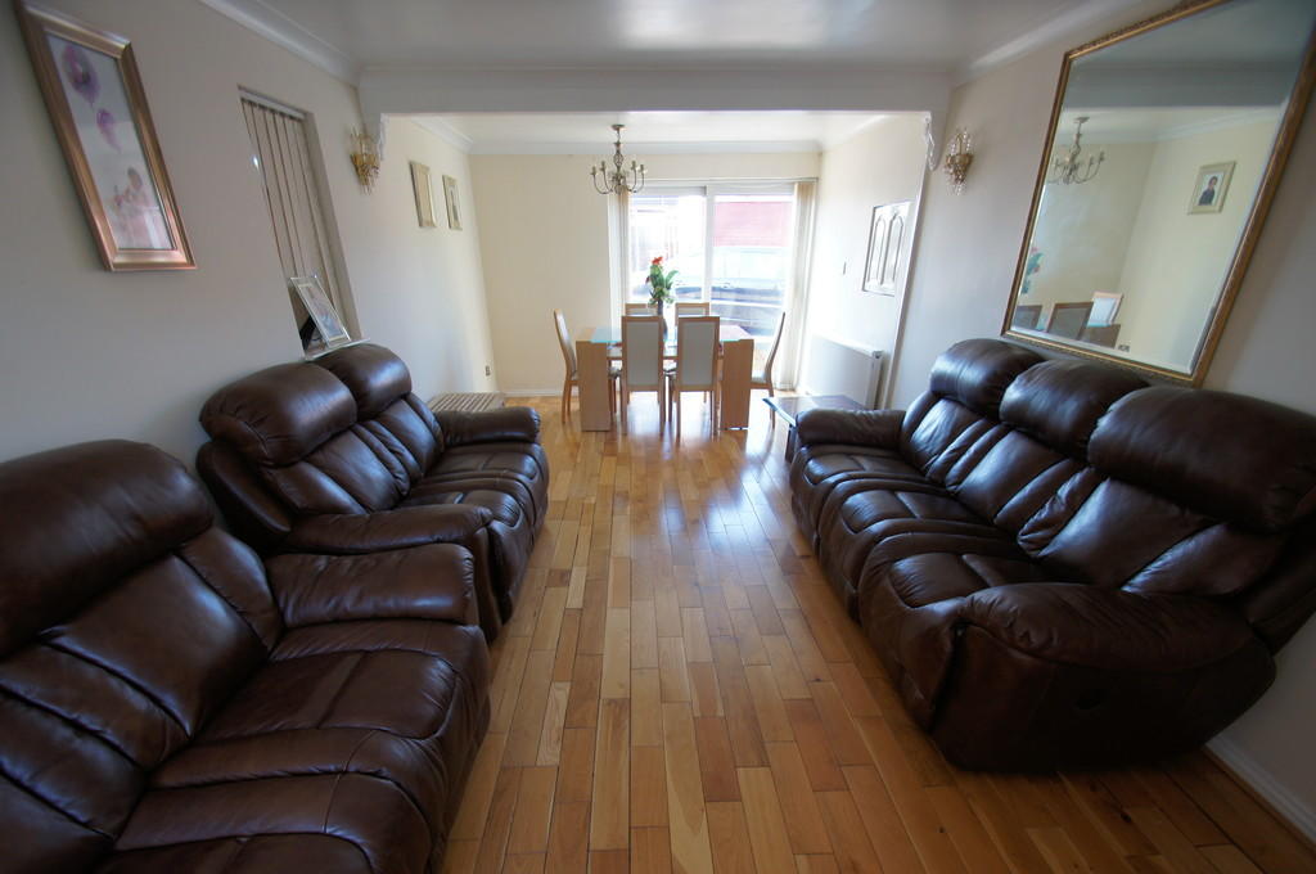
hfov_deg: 100.5
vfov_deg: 77.2
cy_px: 437
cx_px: 658
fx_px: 548
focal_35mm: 15
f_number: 3.5
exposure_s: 1/30
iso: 200
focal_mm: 10
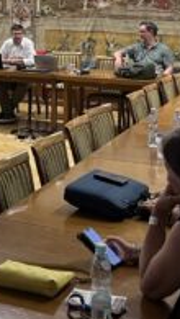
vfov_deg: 33.1
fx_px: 491
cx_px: -15
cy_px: 3
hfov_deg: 19.9
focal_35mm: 58
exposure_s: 1/49
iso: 80
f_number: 1.6
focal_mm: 5.1
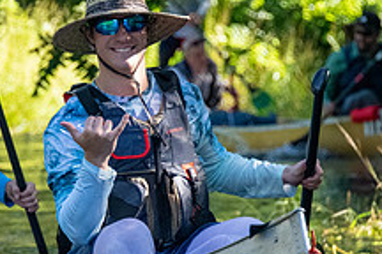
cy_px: 200
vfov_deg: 2.7
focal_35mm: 511
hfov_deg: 4.0
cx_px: 134
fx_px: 5422
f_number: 5.6
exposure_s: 1/3200
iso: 5600
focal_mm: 190
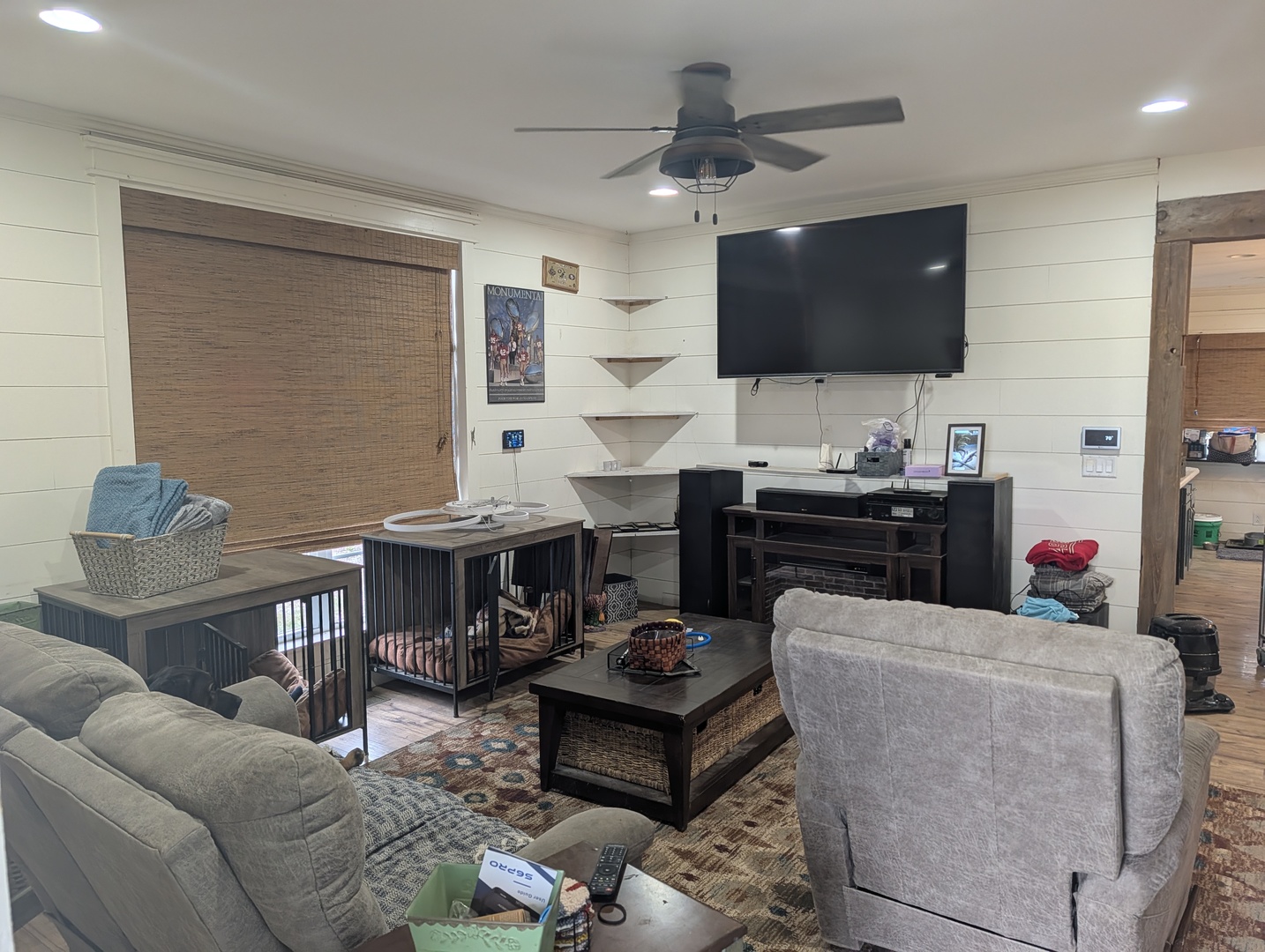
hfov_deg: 71.5
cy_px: 476
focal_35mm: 24
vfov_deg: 56.9
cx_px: 632
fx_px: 878
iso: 33
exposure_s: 1/120
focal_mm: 6.9
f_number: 1.68
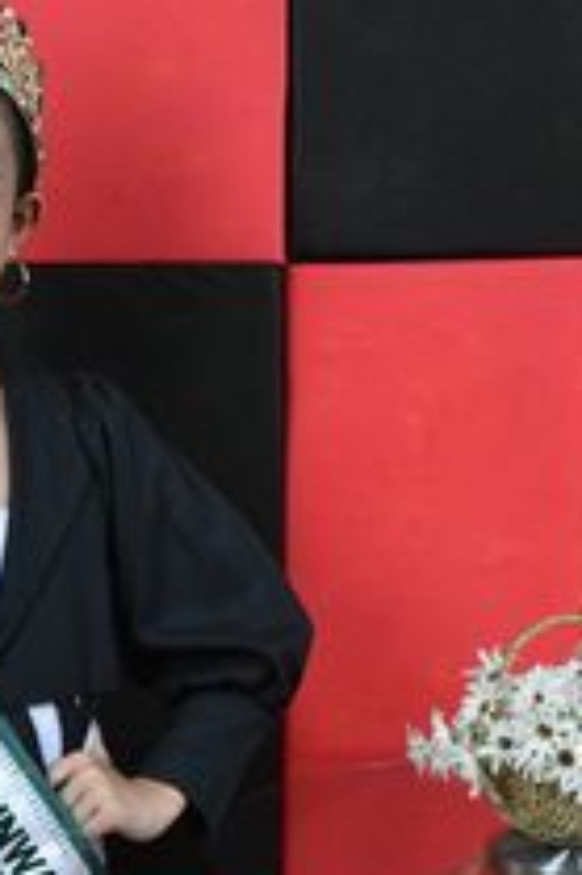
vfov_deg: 22.0
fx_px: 2197
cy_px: 775
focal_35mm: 90
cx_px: 38
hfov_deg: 14.9
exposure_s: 1/200
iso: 3200
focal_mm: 21
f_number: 3.8
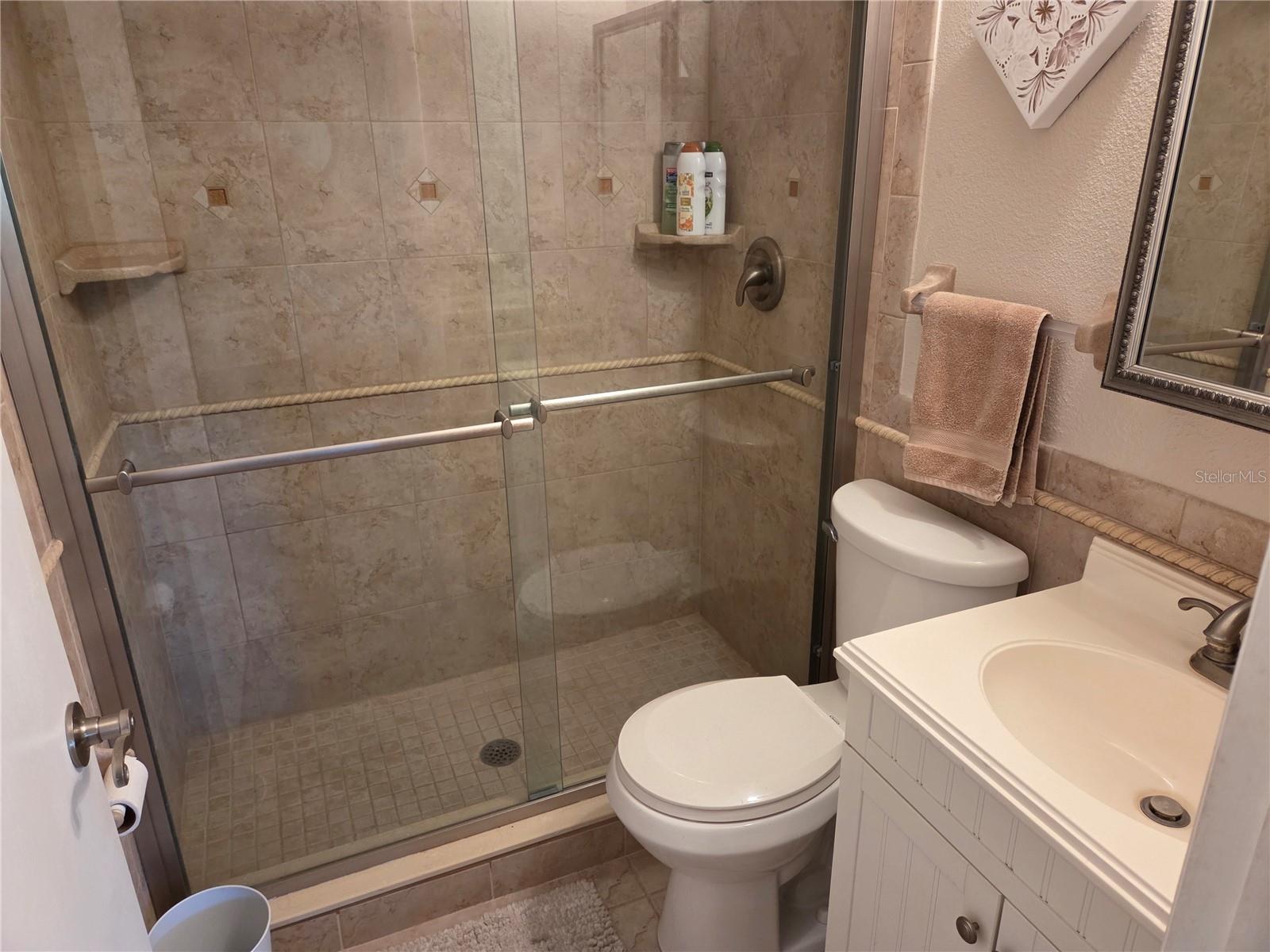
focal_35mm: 23
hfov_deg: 73.9
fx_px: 844
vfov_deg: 58.9
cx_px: 635
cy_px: 476
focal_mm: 5.4
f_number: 1.8
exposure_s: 1/120
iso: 640
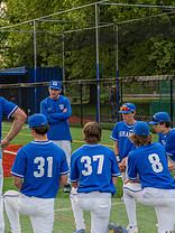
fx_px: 667
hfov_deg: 14.9
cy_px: 142
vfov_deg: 19.8
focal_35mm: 99
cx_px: 38
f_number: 8
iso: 640
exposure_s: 1/320
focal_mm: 37
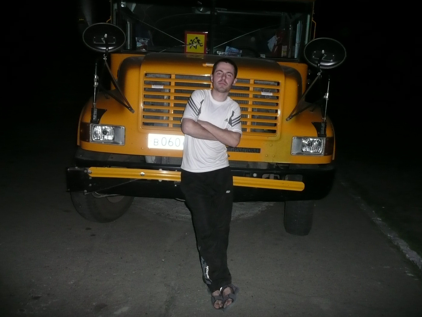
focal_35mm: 28
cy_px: 158
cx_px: 211
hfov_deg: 63.4
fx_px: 341
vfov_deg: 49.7
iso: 400
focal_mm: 4.6
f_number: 3.3
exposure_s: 1/30
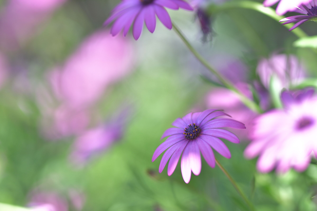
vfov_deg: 10.8
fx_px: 1118
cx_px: 158
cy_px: 106
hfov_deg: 16.1
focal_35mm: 127
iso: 100
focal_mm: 85
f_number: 1.6
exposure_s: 1/1250
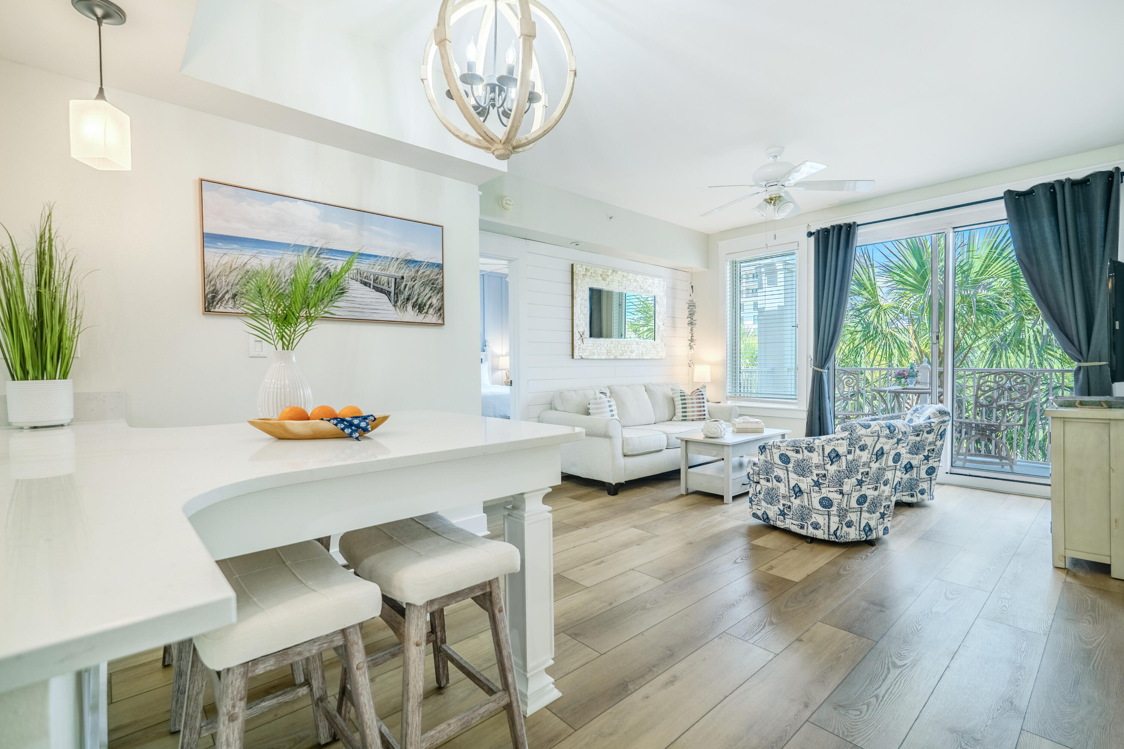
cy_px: 374
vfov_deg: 72.1
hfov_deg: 95.0
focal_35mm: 16
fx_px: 515
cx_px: 562
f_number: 7.1
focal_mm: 16.5
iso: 200
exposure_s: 1/100
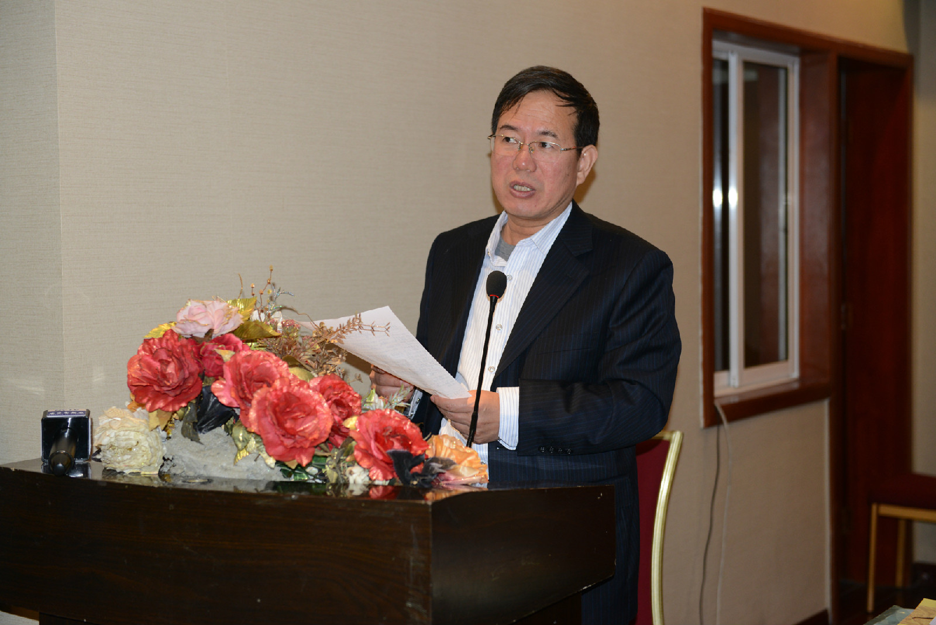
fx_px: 1560
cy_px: 312
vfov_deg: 22.6
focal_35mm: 60
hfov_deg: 33.4
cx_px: 468
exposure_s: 1/200
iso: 800
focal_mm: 60
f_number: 3.5
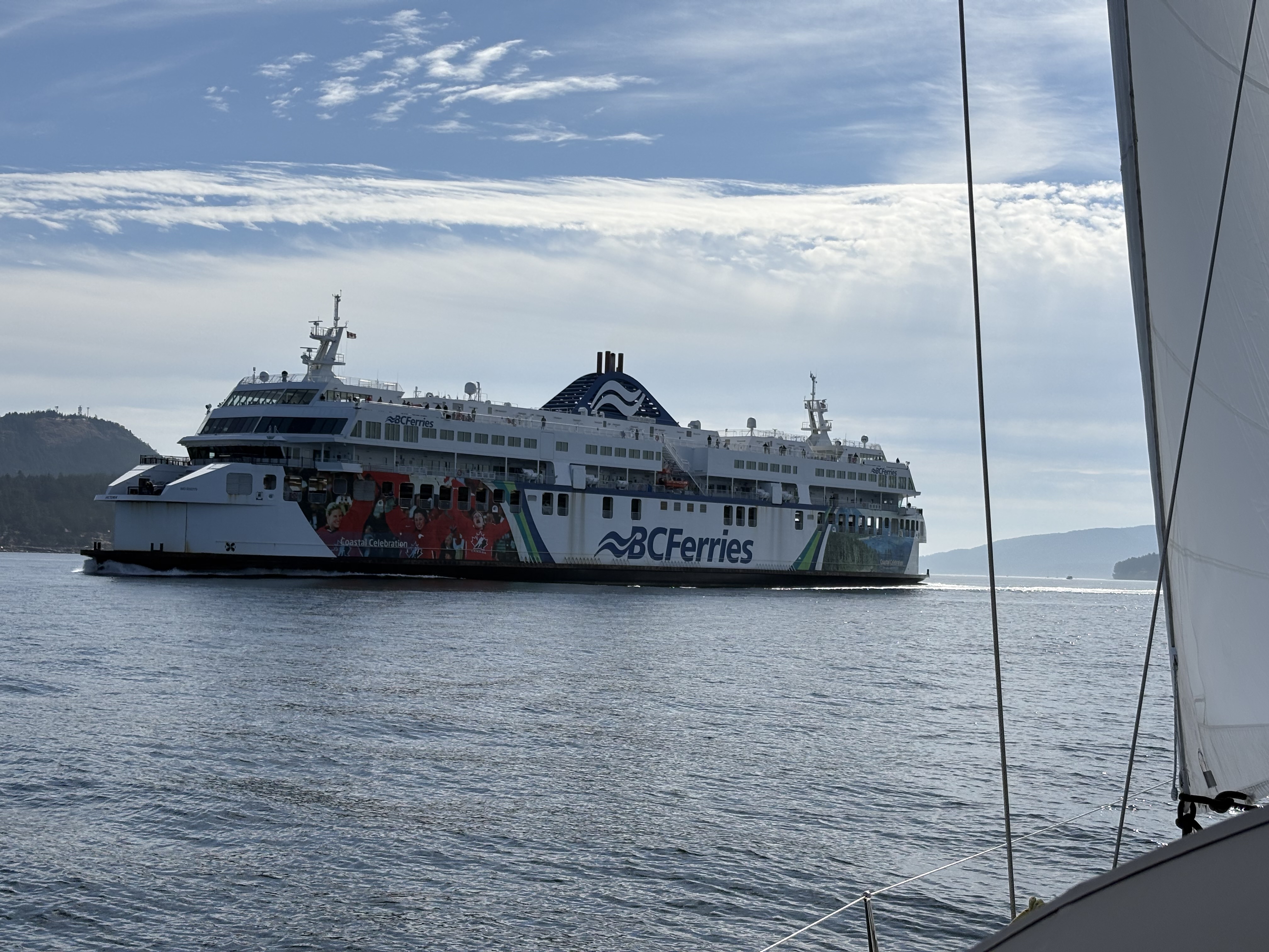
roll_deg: -0.5
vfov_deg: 28.0
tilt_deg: +2.5
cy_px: 476
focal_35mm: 52
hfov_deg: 36.8
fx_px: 1906
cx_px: 634
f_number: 1.6
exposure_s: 1/6369
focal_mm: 5.96
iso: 25
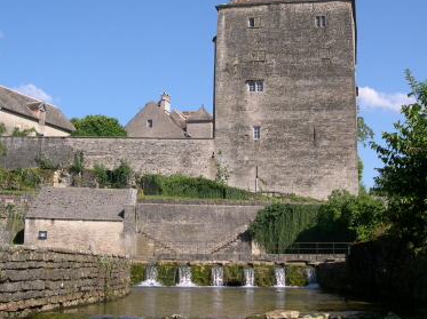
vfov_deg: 28.5
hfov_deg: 37.4
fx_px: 628
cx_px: 247
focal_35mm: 51
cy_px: 145
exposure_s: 1/154
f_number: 7.6
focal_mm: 8
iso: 100
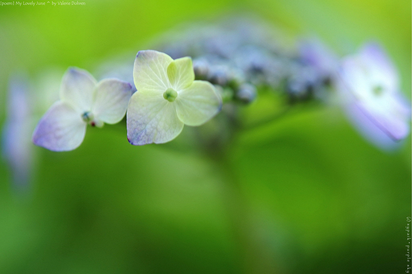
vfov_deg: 22.6
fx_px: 686
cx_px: 206
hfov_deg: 33.4
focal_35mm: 60
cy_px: 137
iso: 200
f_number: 3.5
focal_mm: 60
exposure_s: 1/30
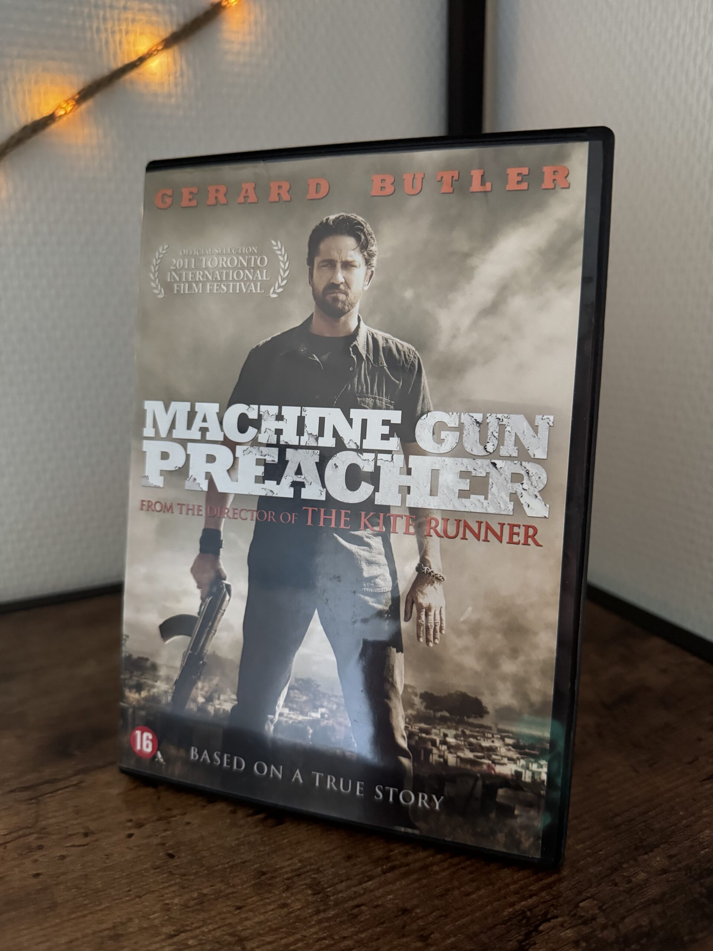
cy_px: 476
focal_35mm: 24
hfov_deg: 56.8
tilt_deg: -14.9
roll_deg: +0.8
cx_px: 356
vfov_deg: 71.6
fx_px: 659
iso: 800
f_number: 1.78
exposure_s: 1/58
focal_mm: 6.76
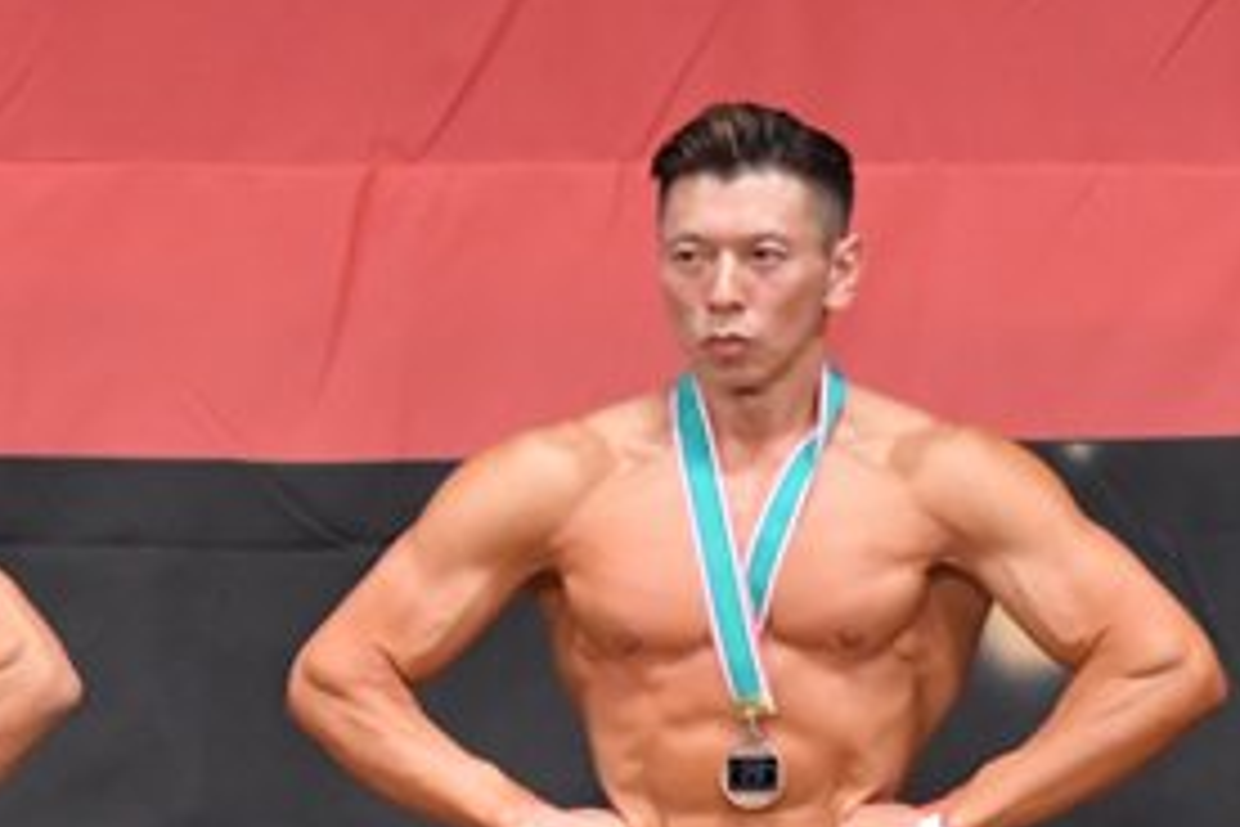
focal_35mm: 568
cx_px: -204
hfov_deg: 3.6
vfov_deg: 2.4
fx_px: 19563
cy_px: 957
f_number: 5.6
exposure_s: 1/400
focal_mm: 135
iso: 6400
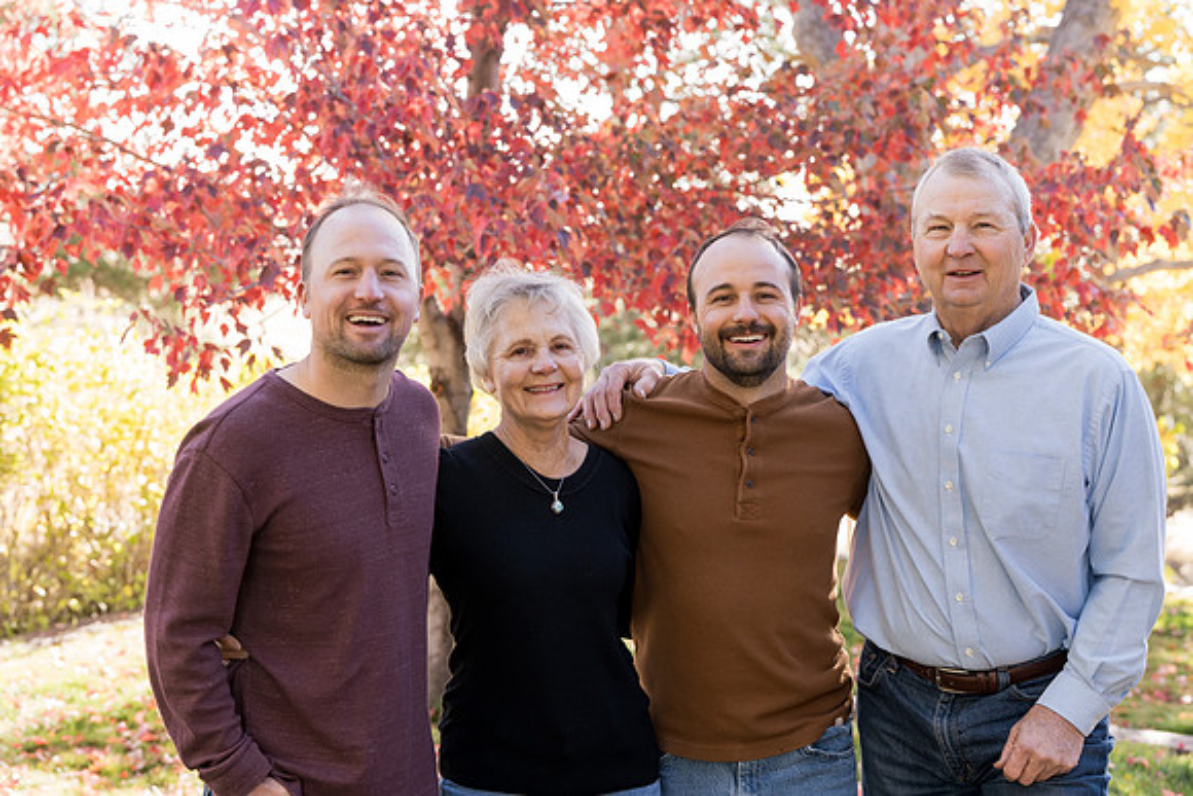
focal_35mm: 70
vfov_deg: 19.5
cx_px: 596
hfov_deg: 28.8
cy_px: 398
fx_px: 2320
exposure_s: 1/250
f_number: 5.6
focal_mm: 70
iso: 1000
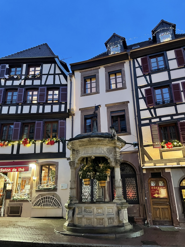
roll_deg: +1.3
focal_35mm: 26
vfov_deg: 67.3
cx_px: 92
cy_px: 124
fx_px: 185
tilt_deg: +21.8
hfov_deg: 53.1
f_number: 1.6
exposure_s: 1/25
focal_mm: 4.2
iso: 500
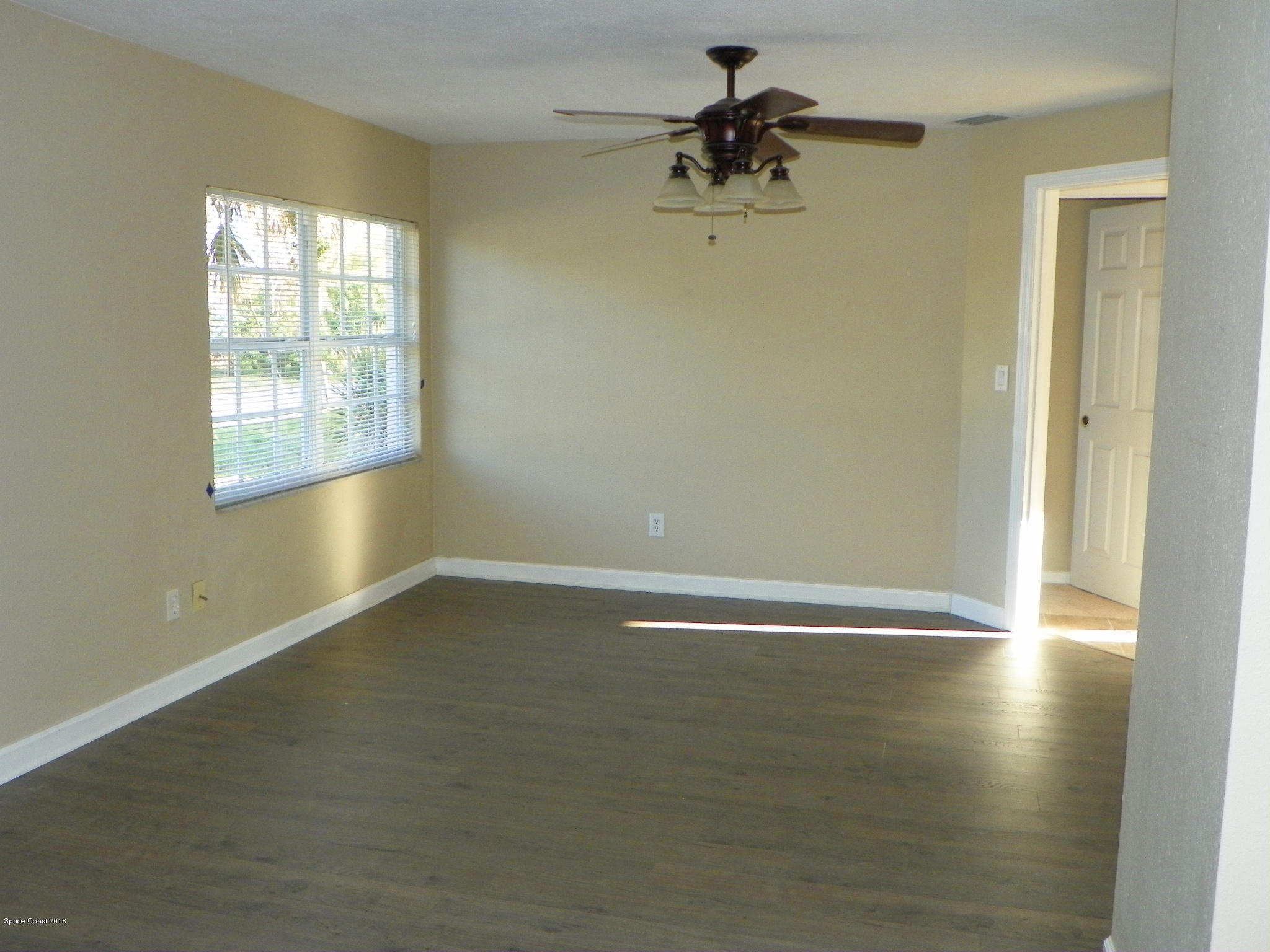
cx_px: 635
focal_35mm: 33
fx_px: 1211
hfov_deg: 55.4
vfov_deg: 42.9
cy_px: 476
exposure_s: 1/50
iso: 100
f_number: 2.8
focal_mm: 5.9
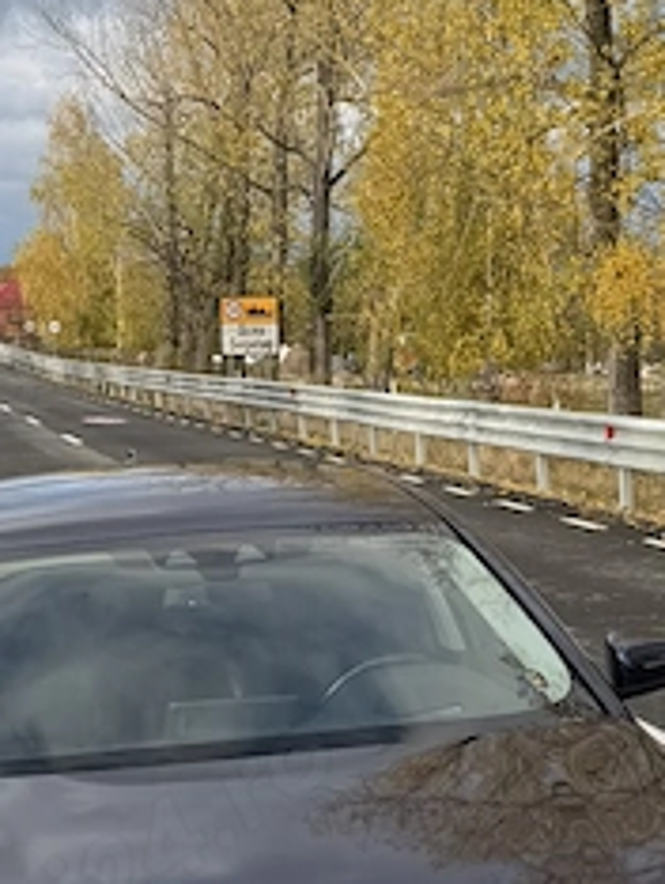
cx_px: 317
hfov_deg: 18.0
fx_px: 2097
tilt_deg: -4.7
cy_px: 438
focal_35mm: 82
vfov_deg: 23.8
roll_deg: +1.0
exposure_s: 1/1156
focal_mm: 6.76
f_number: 1.78
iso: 80
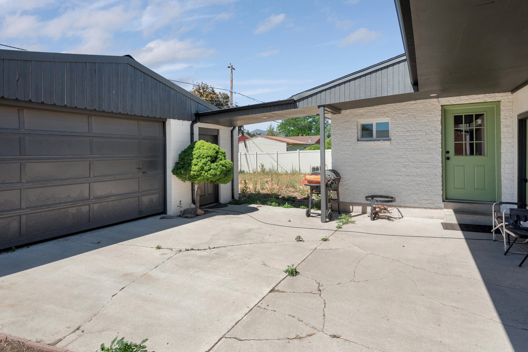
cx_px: 246
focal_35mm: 20
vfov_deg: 63.0
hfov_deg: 85.1
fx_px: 287
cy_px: 158
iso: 1600
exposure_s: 1/320
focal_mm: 17.5
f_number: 8
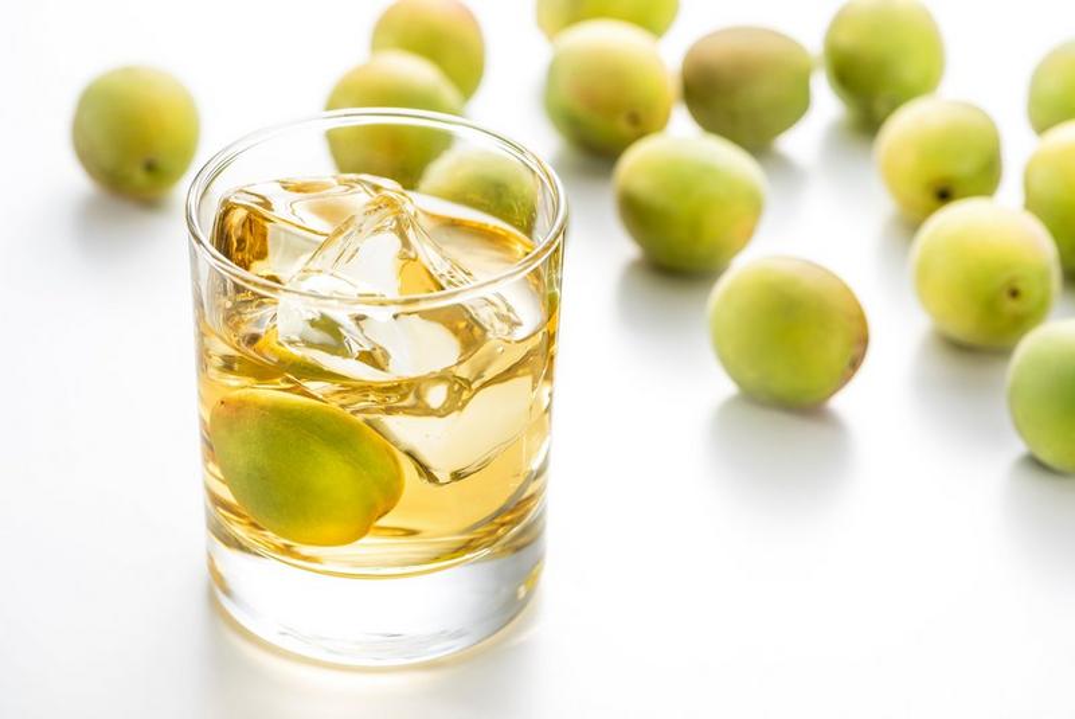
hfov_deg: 19.4
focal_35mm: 105
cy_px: 360
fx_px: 3138
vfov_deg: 13.1
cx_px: 538
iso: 50
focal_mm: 105
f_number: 8
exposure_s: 1/160
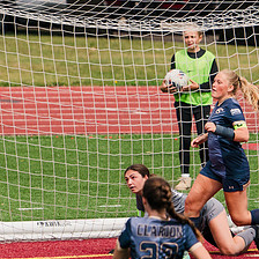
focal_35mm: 1100
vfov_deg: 1.6
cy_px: 117
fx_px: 9312
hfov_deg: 1.6
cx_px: -194
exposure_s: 1/1600
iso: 320
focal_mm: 368
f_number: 6.3
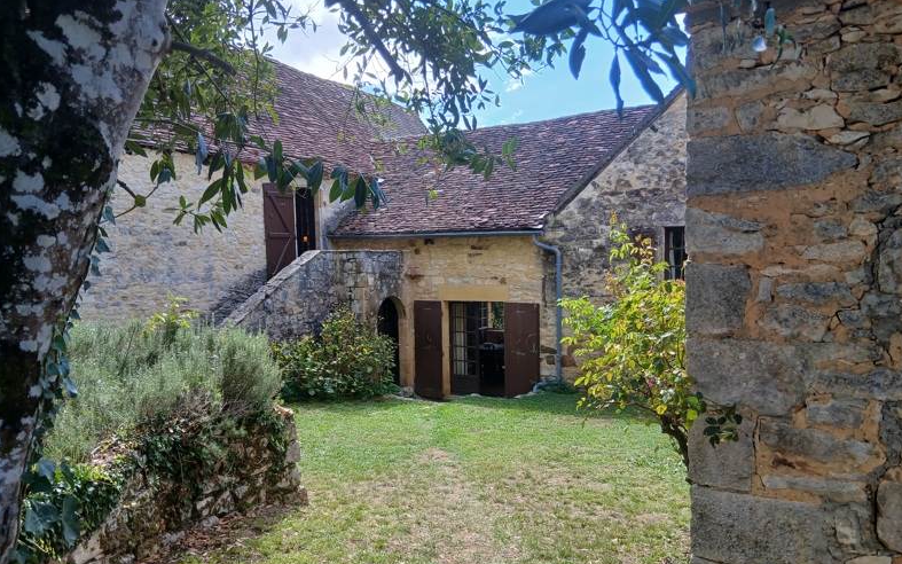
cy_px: 314
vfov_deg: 44.5
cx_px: 447
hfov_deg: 66.5
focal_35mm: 28
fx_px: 688
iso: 20
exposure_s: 1/103
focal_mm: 3.98
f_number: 1.8
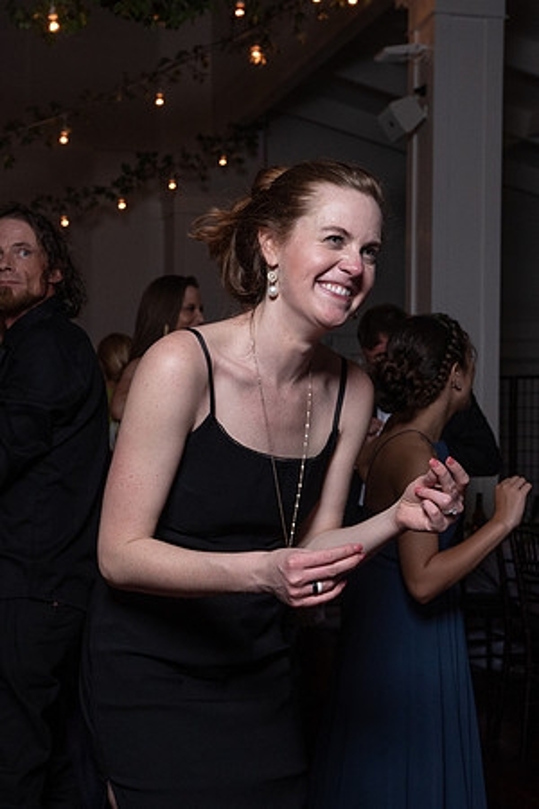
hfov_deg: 22.7
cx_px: 203
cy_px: 422
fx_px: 1340
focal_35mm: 60
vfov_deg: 33.6
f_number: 5.6
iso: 2000
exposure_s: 1/200
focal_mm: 33
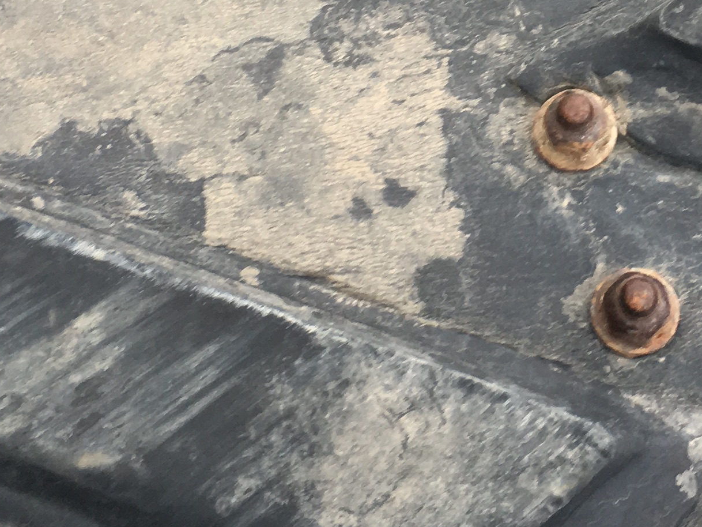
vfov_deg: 15.1
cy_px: -17
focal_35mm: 96
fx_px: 1947
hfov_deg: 20.3
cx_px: 508
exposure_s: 1/120
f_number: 2.2
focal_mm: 4.15
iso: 40
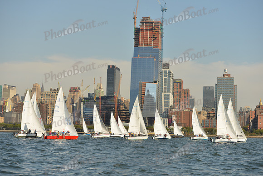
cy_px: 88
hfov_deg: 28.8
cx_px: 132
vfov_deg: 19.5
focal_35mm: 70
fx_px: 511
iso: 320
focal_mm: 70
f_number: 5
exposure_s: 1/1250
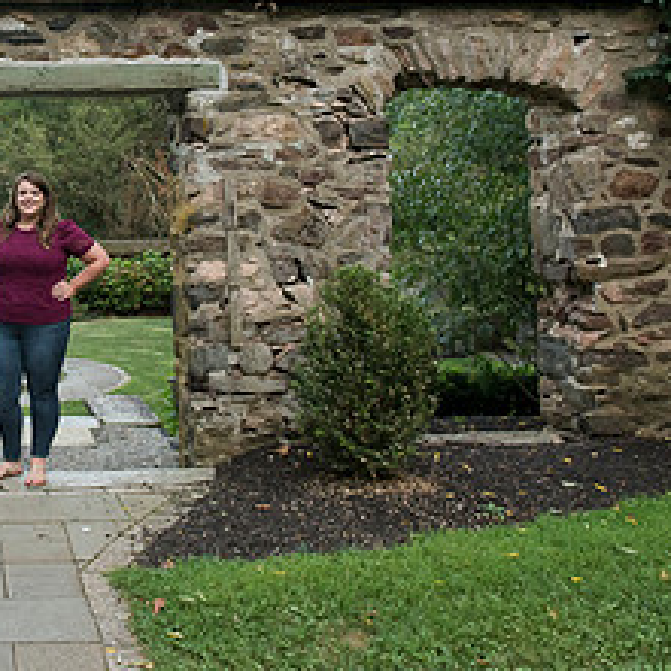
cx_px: -5
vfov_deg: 29.5
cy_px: 91
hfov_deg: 28.6
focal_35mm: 56
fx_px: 1228
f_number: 4
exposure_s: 1/400
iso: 1600
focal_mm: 24
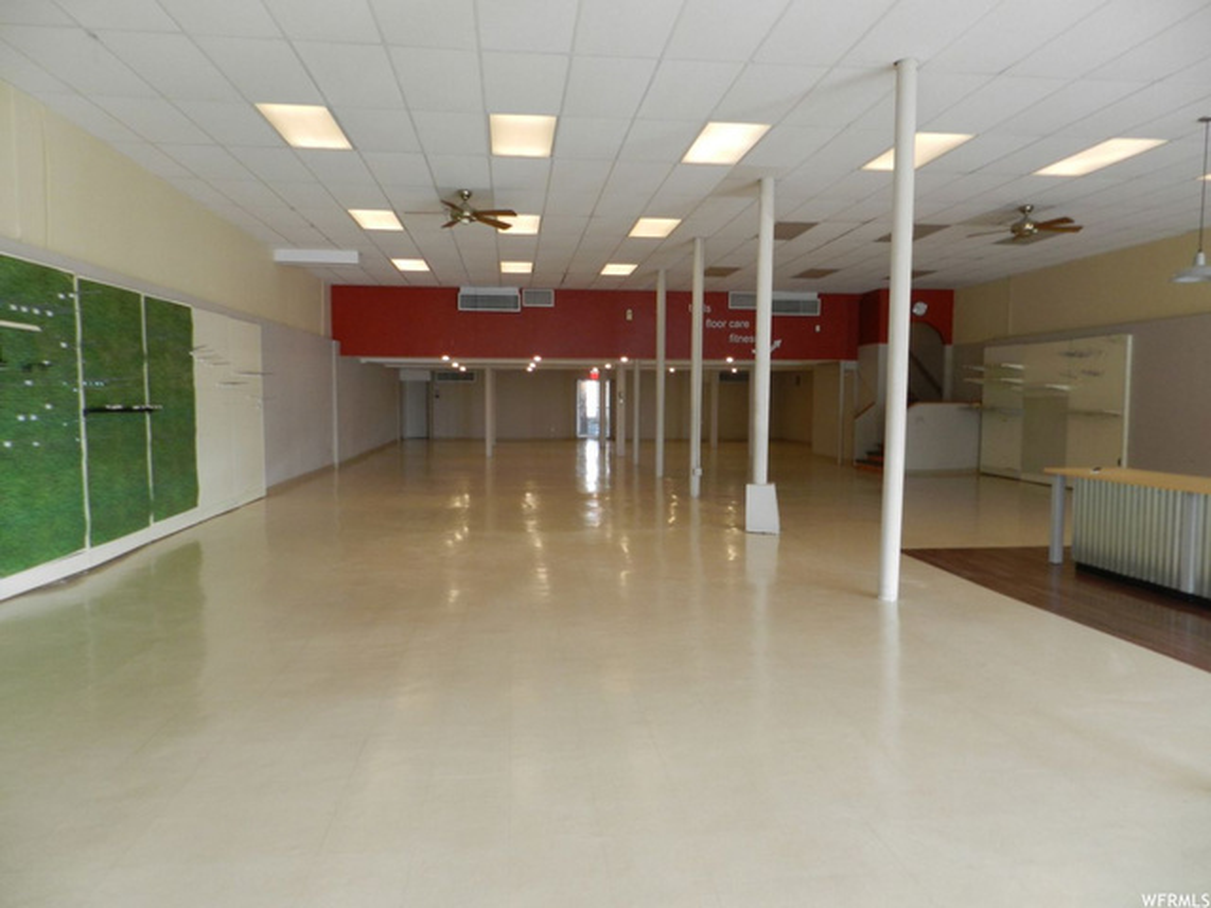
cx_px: 606
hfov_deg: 73.9
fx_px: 805
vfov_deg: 58.9
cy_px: 454
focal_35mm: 23
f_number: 3.4
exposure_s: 1/50
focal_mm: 4
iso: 160
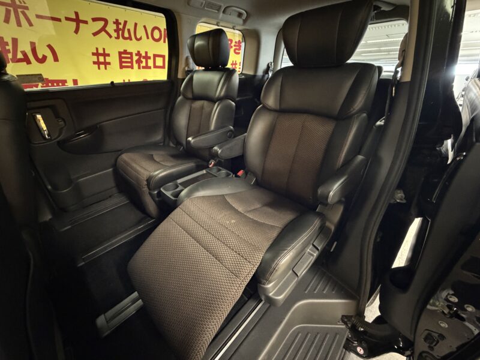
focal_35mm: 14
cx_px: 240
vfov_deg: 85.7
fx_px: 194
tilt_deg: -27.6
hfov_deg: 102.1
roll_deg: -0.2
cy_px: 180
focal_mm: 2.22
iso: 1250
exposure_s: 1/25
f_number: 2.2
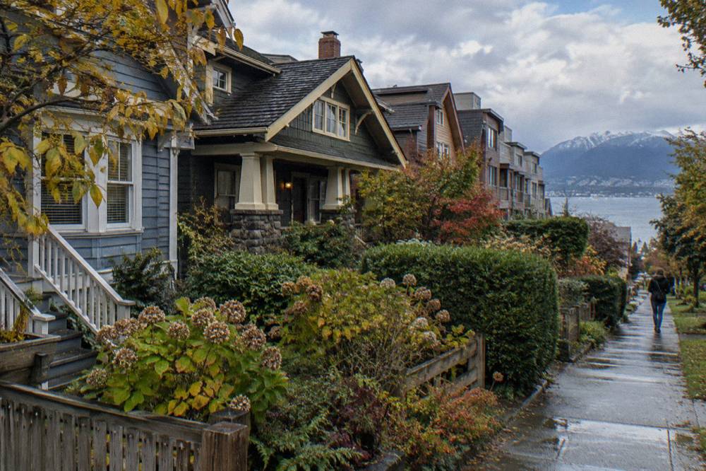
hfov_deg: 73.8
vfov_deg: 53.1
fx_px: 470
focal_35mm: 24
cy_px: 236
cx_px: 353
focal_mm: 24
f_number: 8
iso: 500
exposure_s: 1/400
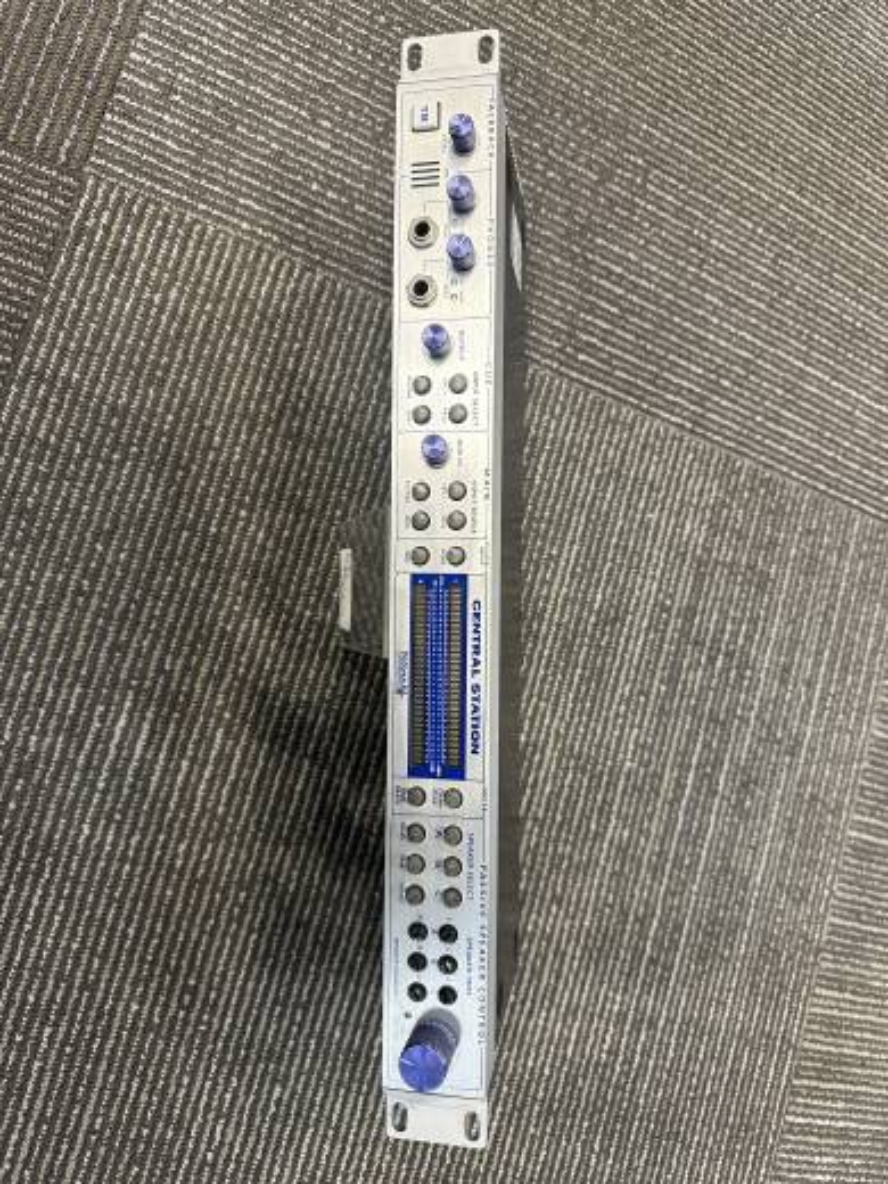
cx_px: 444
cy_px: 592
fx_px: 821
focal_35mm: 24
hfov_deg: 56.8
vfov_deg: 71.6
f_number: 1.78
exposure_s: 1/120
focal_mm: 6.86
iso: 200
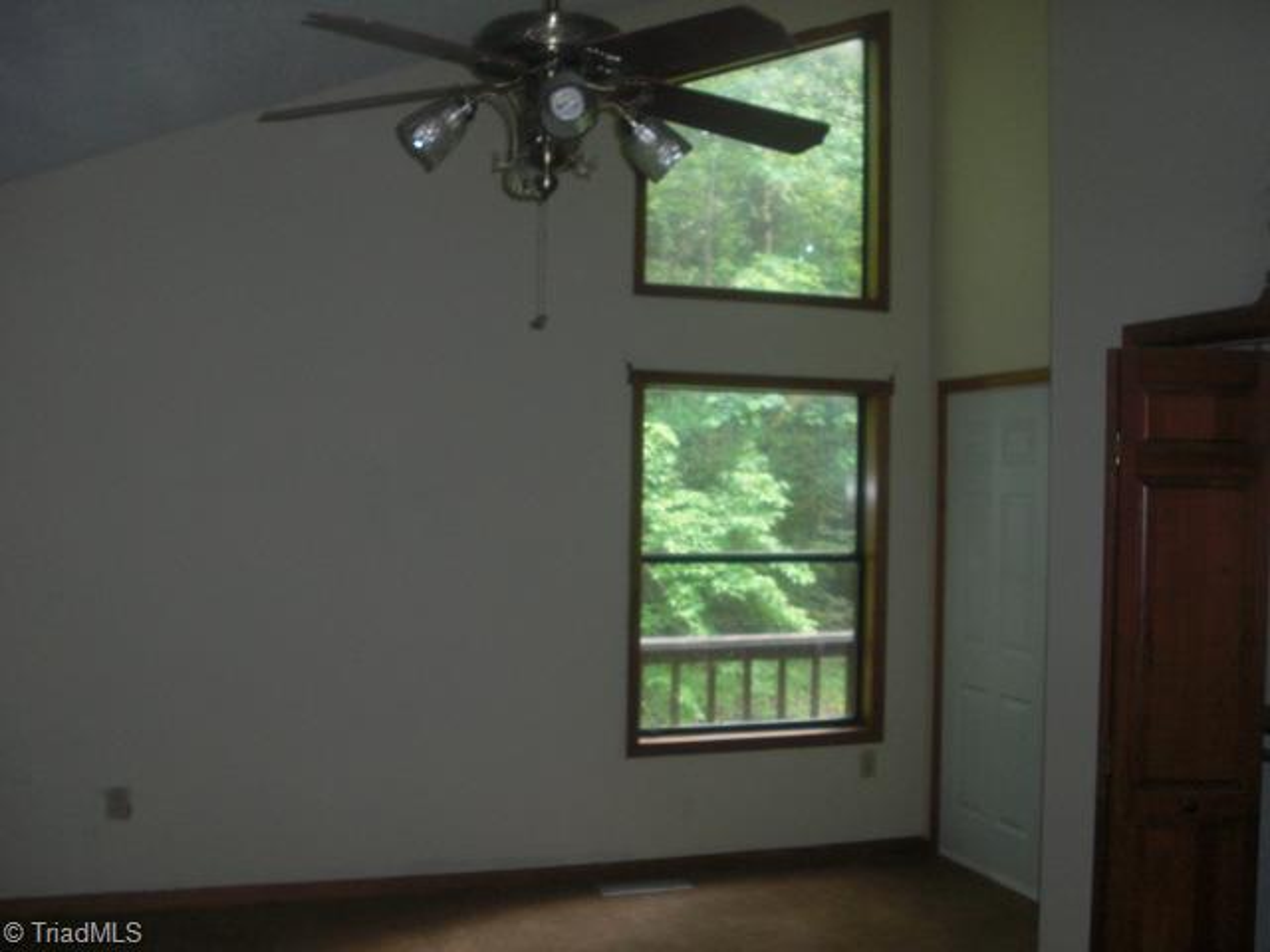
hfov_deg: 51.4
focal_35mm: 36
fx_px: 1321
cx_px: 635
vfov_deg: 39.7
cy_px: 476
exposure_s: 1/60
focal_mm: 6.3
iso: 200
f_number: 2.8
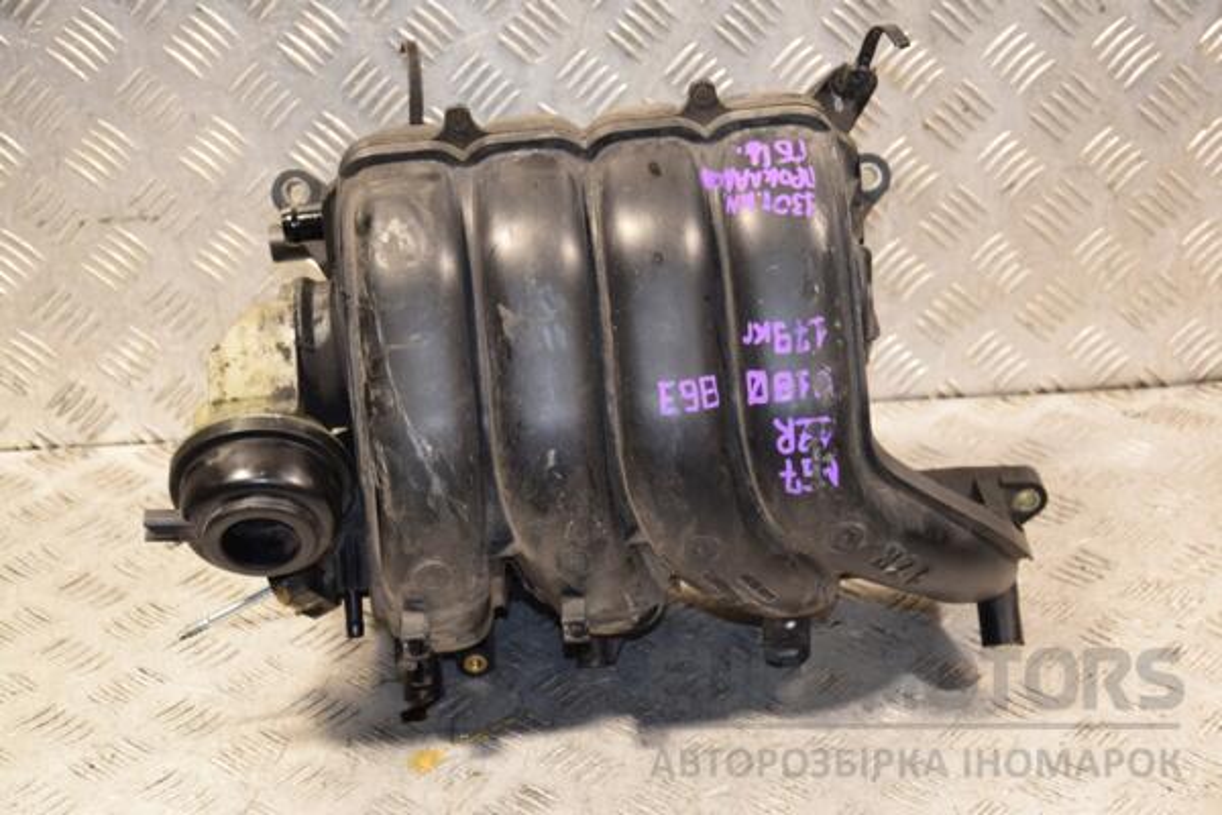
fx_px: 2444
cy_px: 408
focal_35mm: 72
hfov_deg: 28.1
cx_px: 611
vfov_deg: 18.9
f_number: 4.8
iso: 800
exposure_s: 1/100
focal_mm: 48
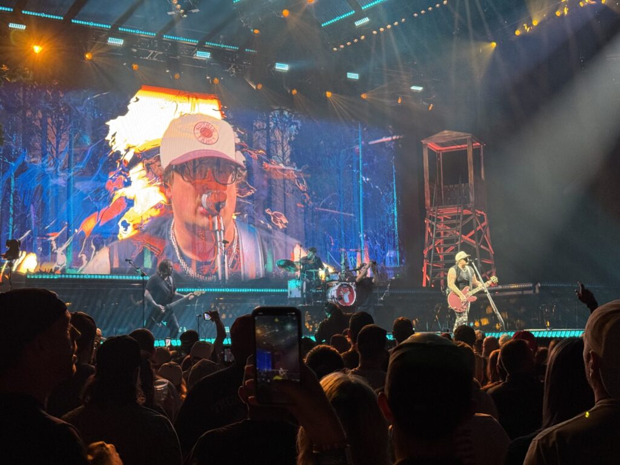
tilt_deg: +6.9
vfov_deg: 30.3
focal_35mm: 48
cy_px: 232
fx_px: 860
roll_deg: +1.0
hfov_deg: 39.7
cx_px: 310
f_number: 1.78
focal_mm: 6.76
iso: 80
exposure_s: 1/119
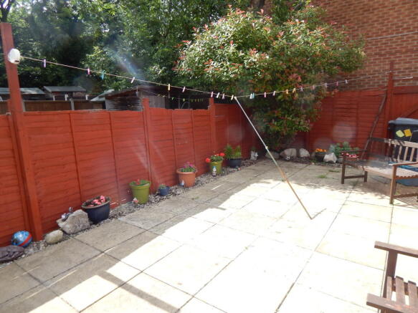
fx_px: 278
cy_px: 156
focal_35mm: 23
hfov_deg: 73.9
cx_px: 209
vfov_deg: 58.9
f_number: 3
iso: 125
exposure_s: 1/640
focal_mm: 4
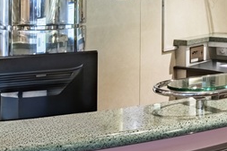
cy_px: -6
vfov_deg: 14.7
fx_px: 573
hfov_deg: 18.4
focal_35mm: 91
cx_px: 387
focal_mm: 23
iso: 200
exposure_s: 1/15
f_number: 11
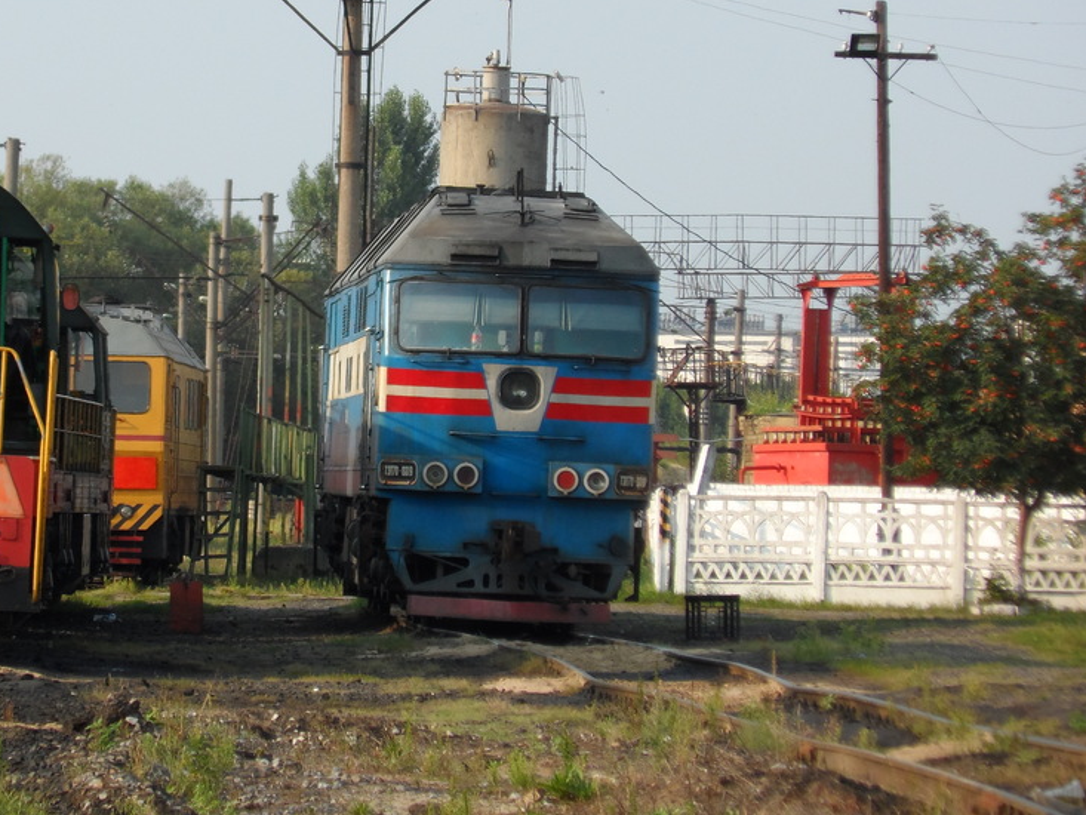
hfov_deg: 5.8
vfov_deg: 4.4
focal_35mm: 339
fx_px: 10637
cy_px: 285
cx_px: 286
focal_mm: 38.8
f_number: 5.3
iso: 80
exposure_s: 1/180
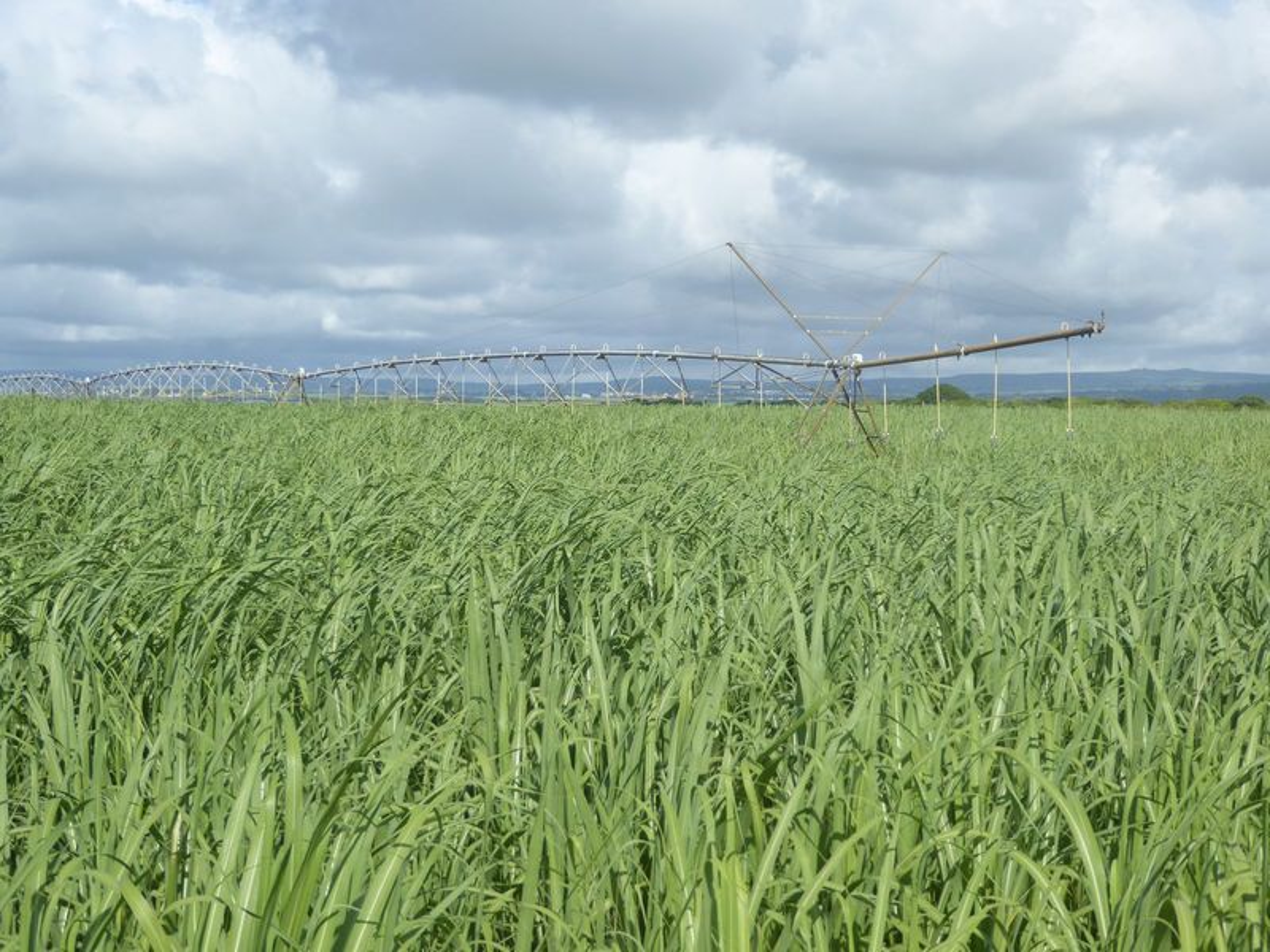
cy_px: 476
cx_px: 635
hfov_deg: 29.8
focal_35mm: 65
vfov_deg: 22.6
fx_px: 2385
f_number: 4.3
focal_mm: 10.9
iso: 80
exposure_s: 1/640
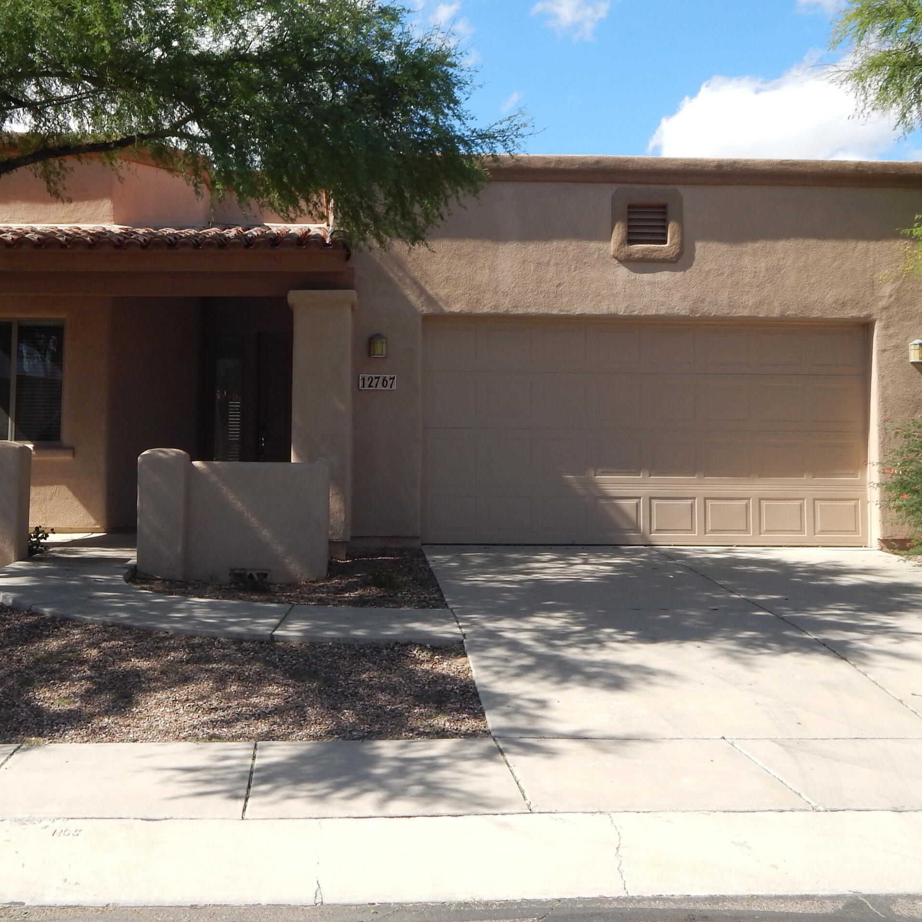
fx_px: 1175
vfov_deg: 42.7
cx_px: 376
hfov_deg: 42.7
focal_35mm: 39
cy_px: 386
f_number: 3.2
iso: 125
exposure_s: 1/1000
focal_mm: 5.1
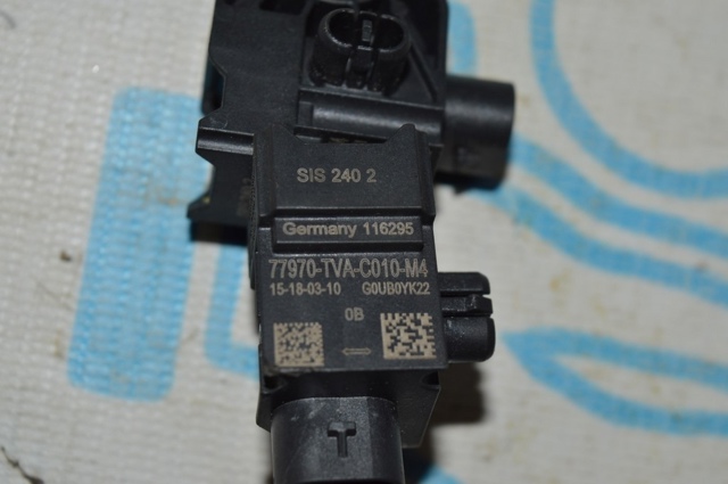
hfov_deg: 24.6
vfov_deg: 16.5
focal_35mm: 82
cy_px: 242
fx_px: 1666
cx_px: 364
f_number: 8
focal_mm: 55
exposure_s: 1/60
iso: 100
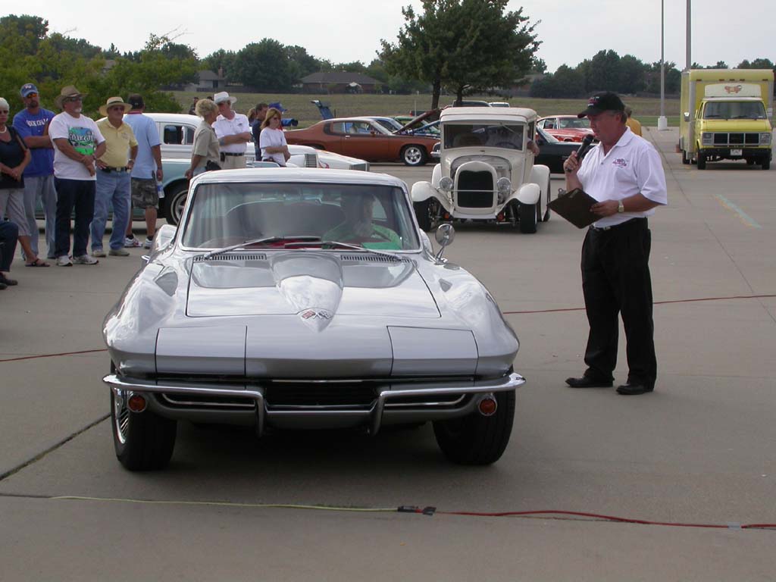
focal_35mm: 78
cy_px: 291
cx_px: 388
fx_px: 1749
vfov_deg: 18.9
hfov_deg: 25.0
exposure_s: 1/303
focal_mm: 16.2
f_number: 6.3
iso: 100
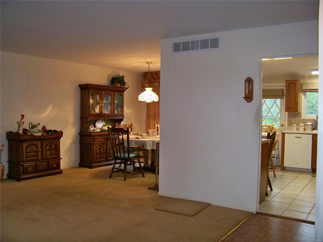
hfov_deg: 55.4
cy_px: 121
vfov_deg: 42.9
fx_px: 308
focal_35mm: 33
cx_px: 162
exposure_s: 1/30
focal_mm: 5.85
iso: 200
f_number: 2.8
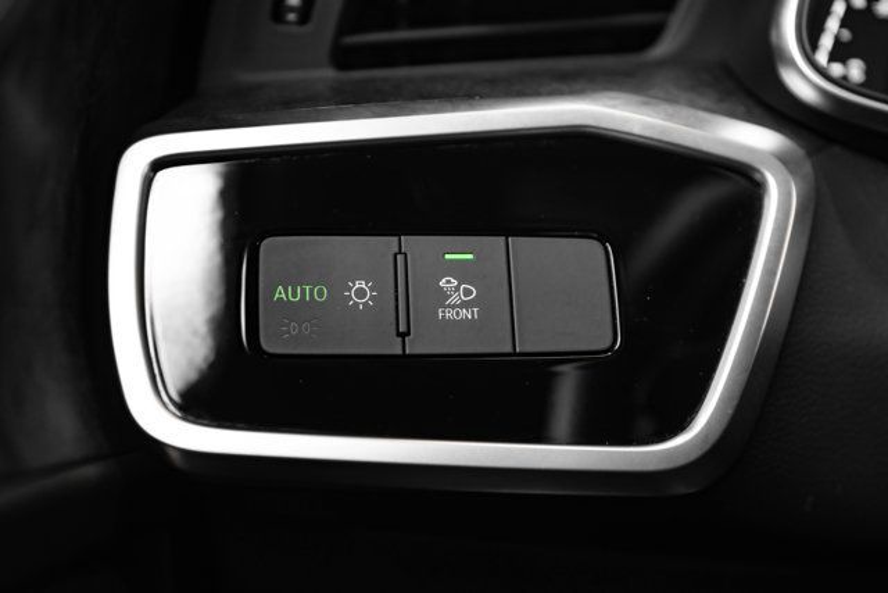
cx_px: 444
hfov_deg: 41.1
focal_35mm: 48
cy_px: 296
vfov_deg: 28.1
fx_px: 1184
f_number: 4
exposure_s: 1/200
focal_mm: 48
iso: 640
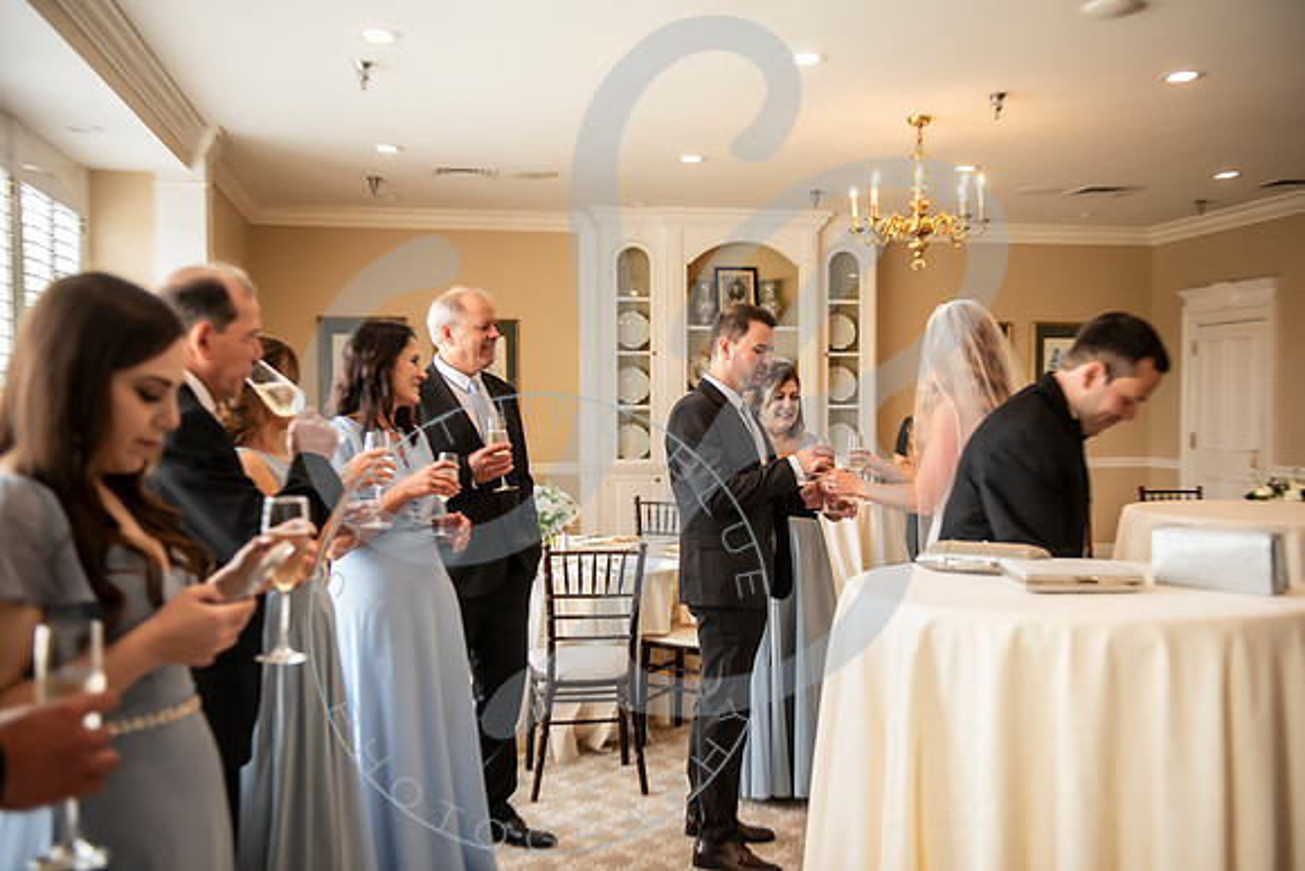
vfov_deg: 41.6
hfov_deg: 59.3
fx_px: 1147
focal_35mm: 32
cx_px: 652
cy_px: 436
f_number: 2.8
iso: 400
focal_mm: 31
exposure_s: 1/160
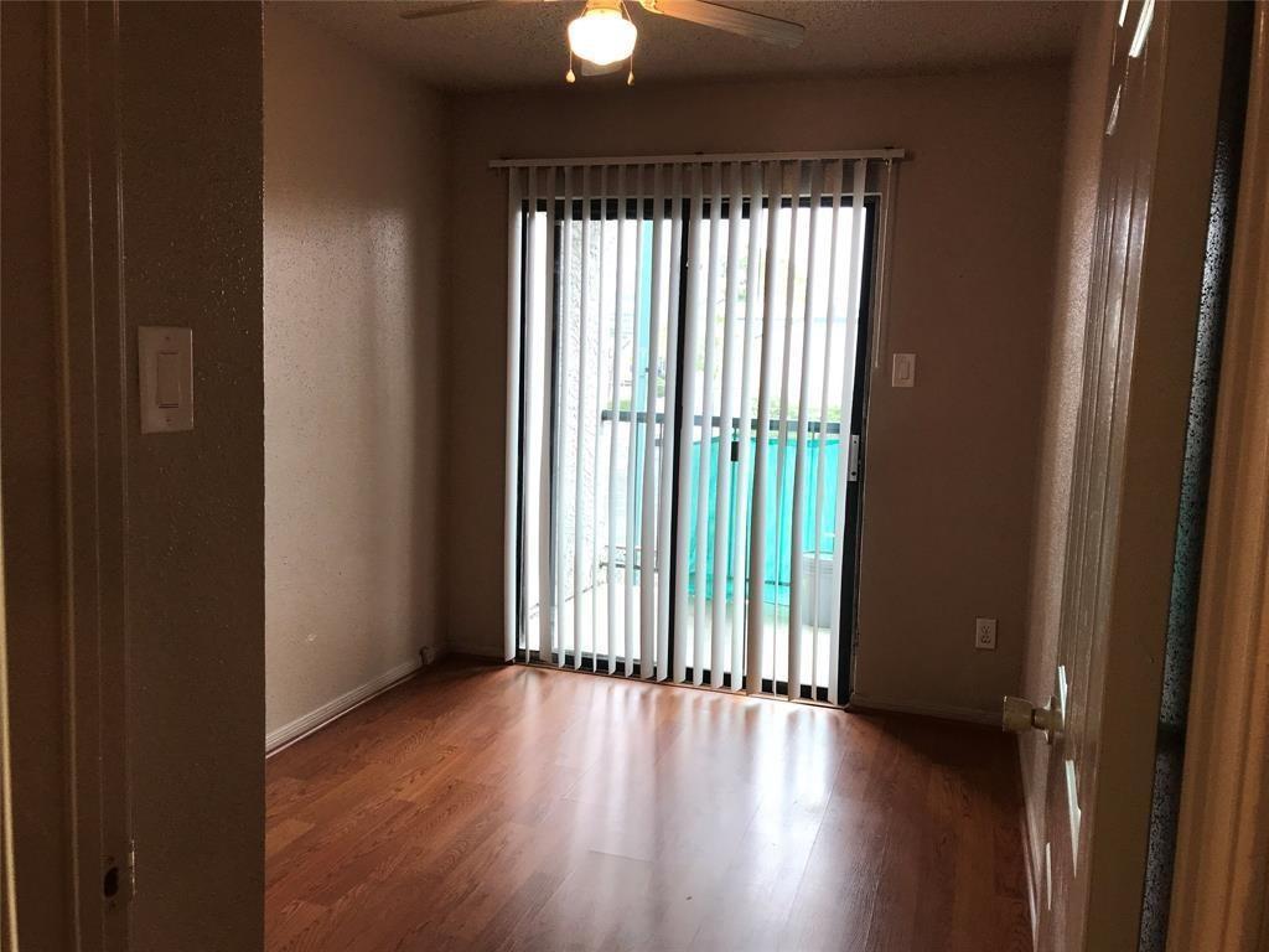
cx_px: 634
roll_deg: -1.7
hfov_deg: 63.4
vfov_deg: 49.7
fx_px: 1026
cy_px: 476
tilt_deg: -7.2
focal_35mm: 28
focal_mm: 3.99
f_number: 1.8
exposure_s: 1/30
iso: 25
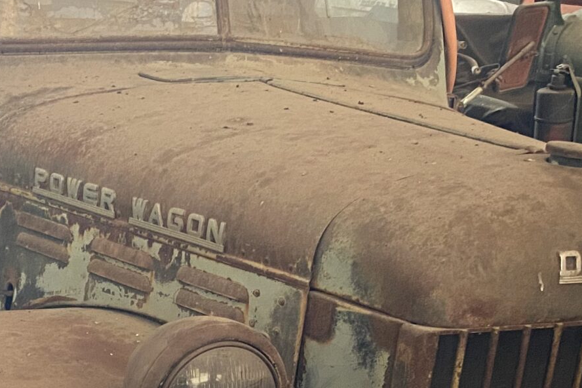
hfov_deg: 25.8
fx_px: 1261
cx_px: 170
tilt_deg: -19.9
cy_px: 409
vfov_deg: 17.0
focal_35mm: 78
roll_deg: -1.6
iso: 800
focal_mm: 4.25
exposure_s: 1/30
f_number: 1.8
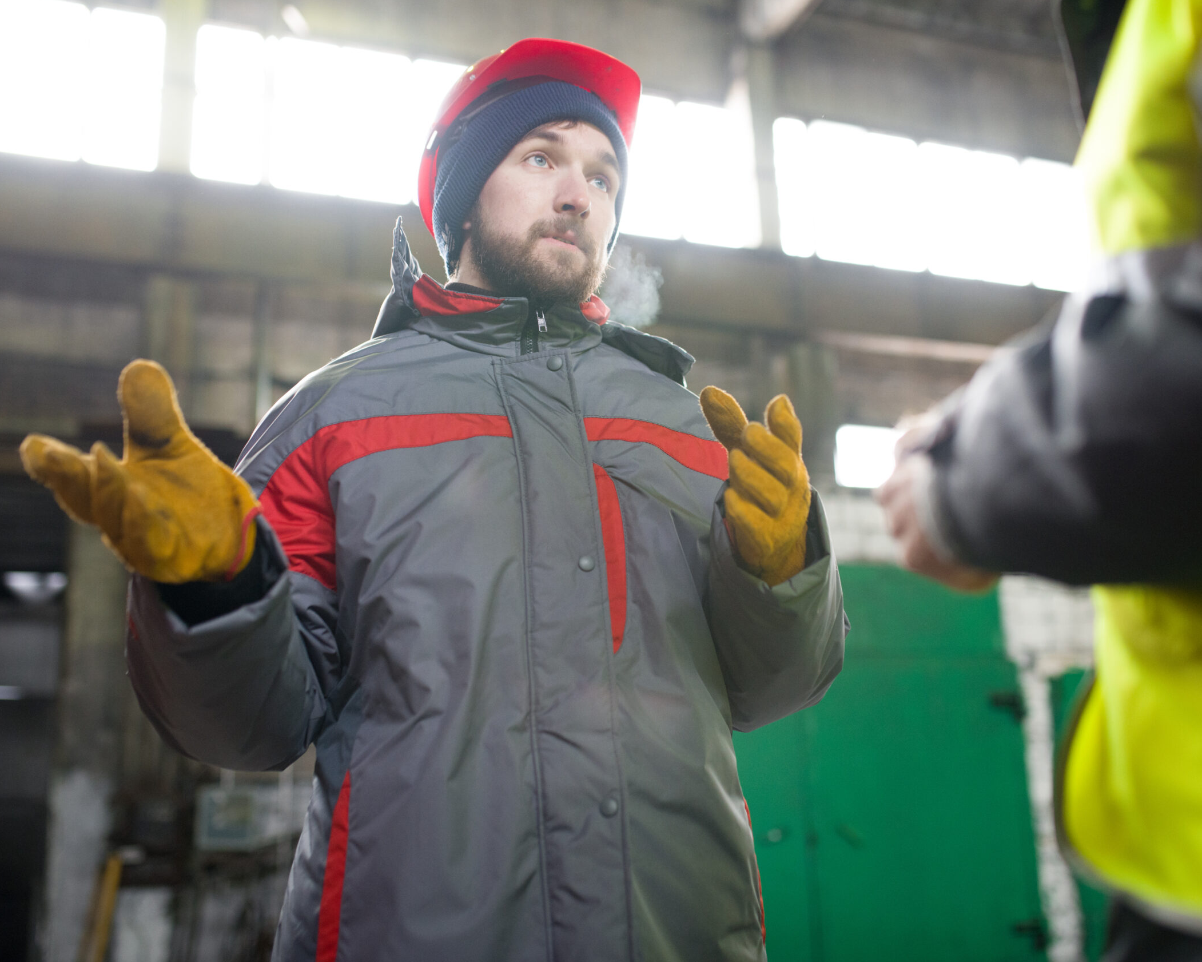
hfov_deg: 45.8
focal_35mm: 40
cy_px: 486
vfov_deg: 37.3
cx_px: 648
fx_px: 1423
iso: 640
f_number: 2.2
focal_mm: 35
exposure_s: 1/160
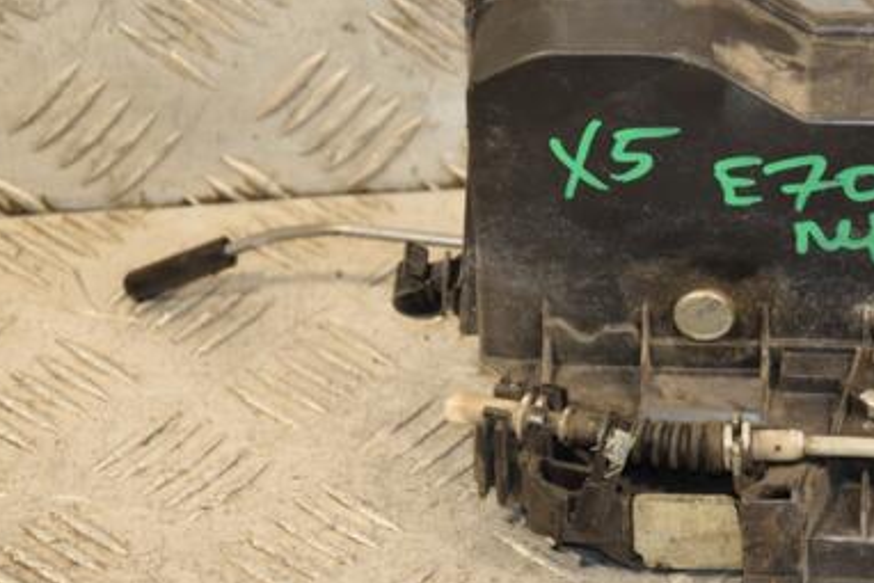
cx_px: 650
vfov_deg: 7.8
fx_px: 4293
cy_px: 293
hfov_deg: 11.6
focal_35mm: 177
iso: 800
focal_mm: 75
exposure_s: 1/125
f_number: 5.3
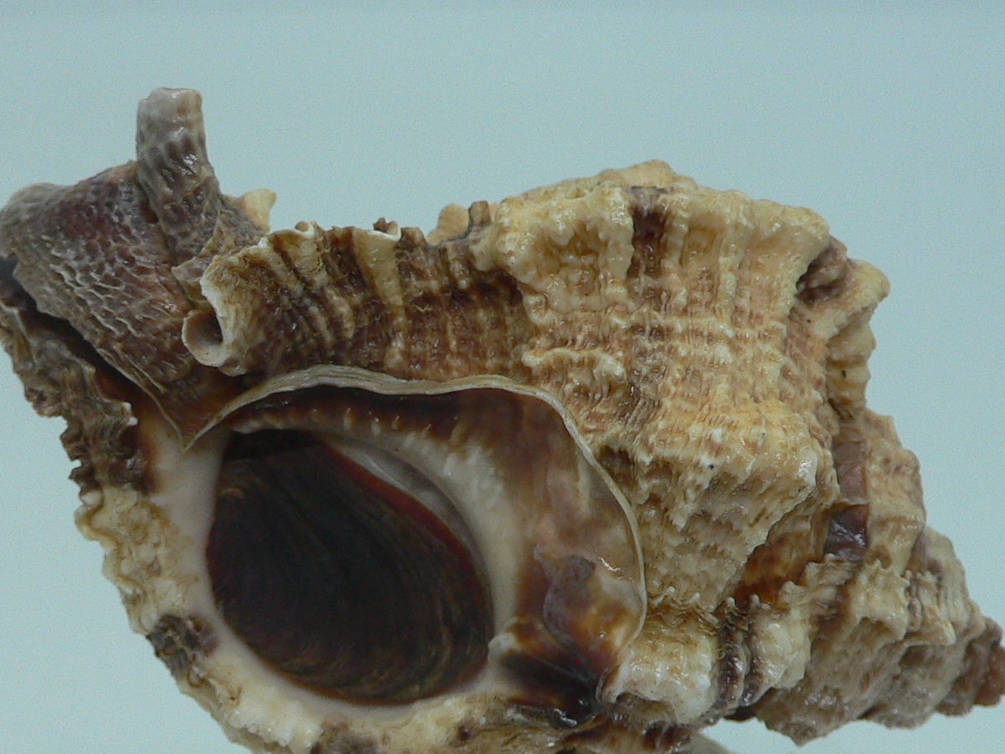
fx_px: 1713
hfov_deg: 32.7
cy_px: 536
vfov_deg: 24.6
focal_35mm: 59
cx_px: 482
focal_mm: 4.6
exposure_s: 1/60
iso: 100
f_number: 2.8
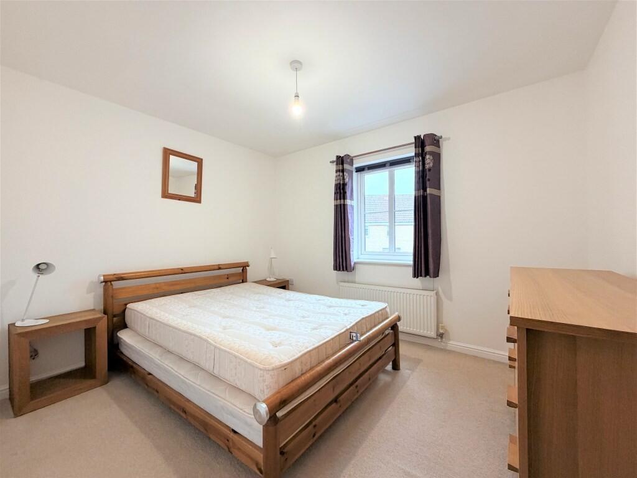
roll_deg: +1.0
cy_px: 239
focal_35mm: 14
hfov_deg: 102.1
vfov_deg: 85.7
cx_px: 318
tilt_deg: +0.0
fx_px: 258
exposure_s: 1/100
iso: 320
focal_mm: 2.22
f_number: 2.2
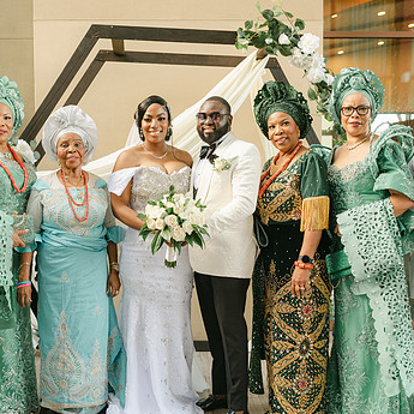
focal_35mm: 50
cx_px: 176
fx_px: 677
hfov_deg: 34.0
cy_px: 223
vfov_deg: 34.0
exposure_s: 1/125
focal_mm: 35
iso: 250
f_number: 2.8
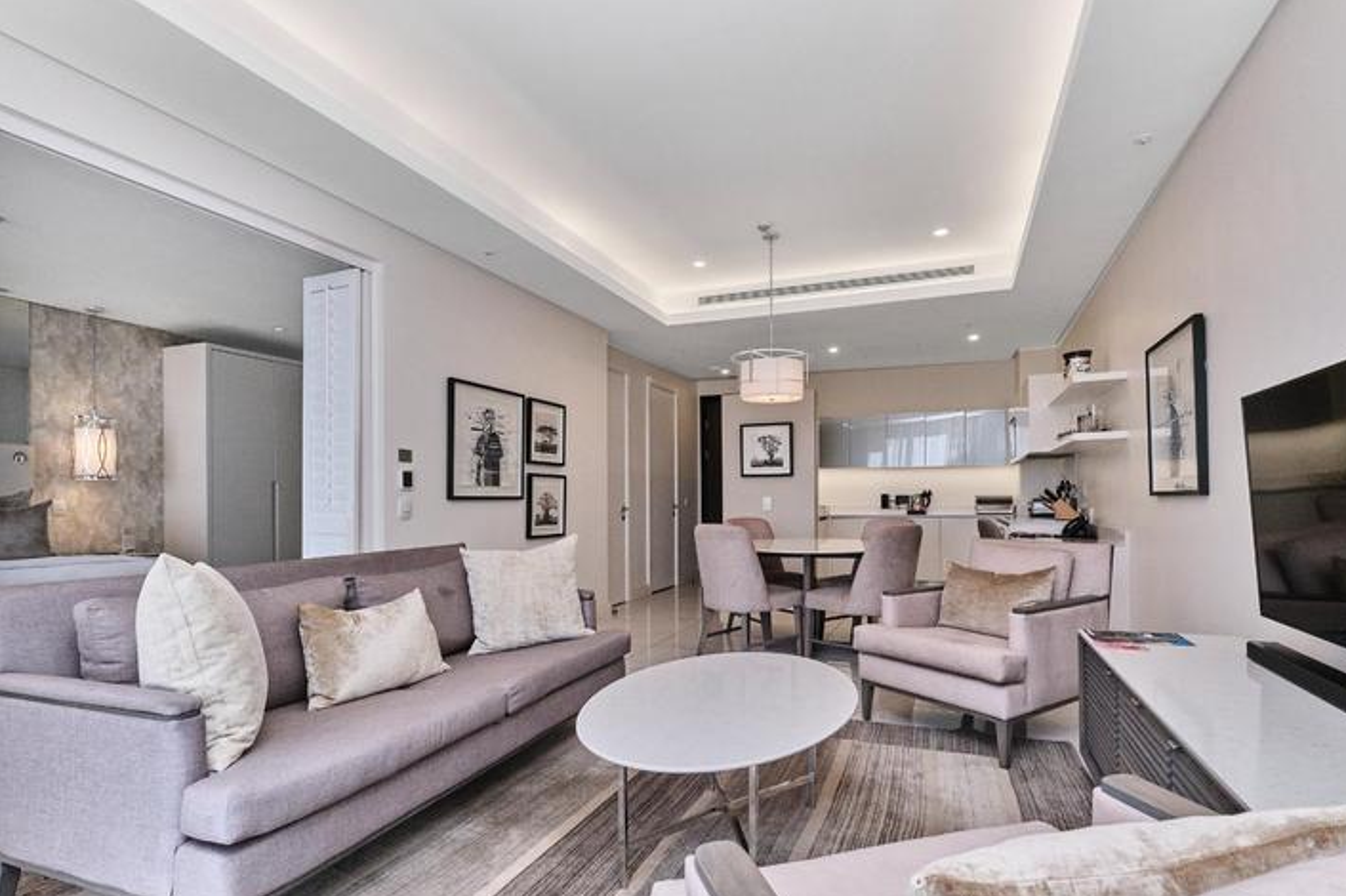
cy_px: 500
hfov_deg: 93.3
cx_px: 700
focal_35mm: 17
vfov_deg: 70.1
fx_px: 635
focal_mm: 10
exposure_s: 1/100
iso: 800
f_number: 8
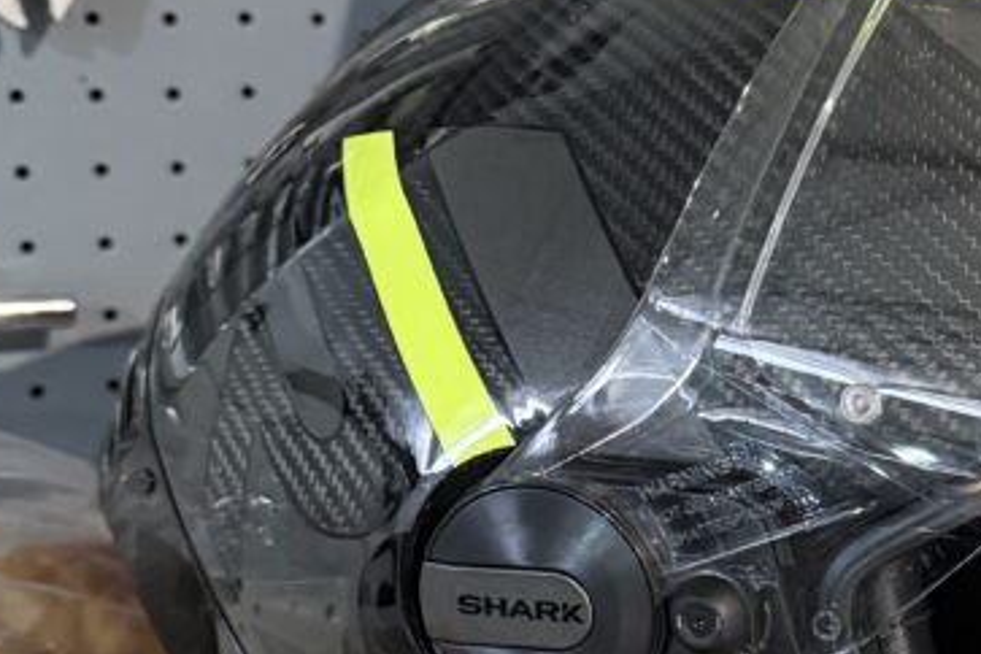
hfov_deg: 33.5
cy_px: 516
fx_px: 1499
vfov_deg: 24.3
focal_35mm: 55
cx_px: 954
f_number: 1.78
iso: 1000
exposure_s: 1/33
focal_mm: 6.76
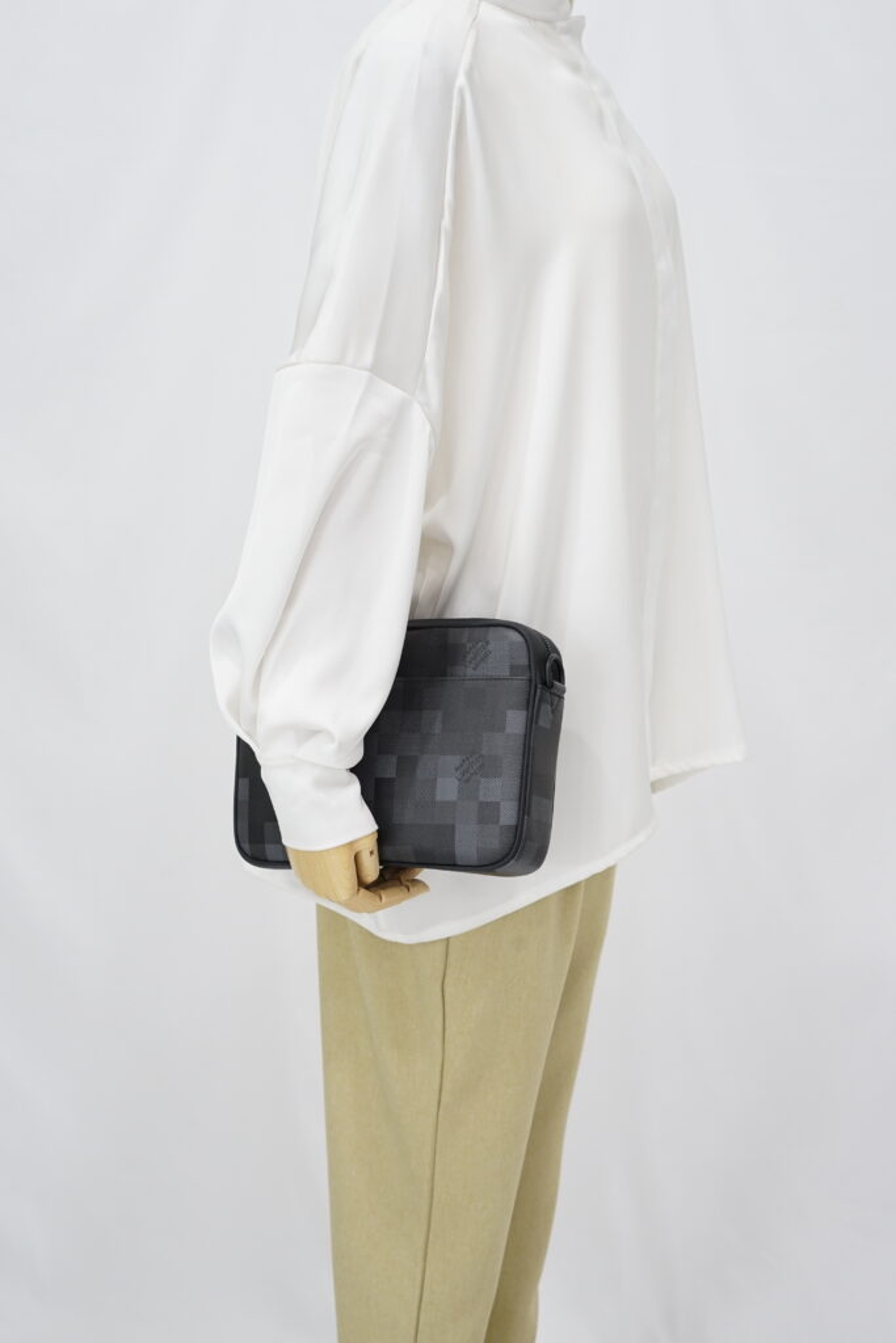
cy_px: 672
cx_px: 448
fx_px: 1866
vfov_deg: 39.6
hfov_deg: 27.0
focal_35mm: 50
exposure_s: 1/10
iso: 640
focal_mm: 50
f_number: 6.3
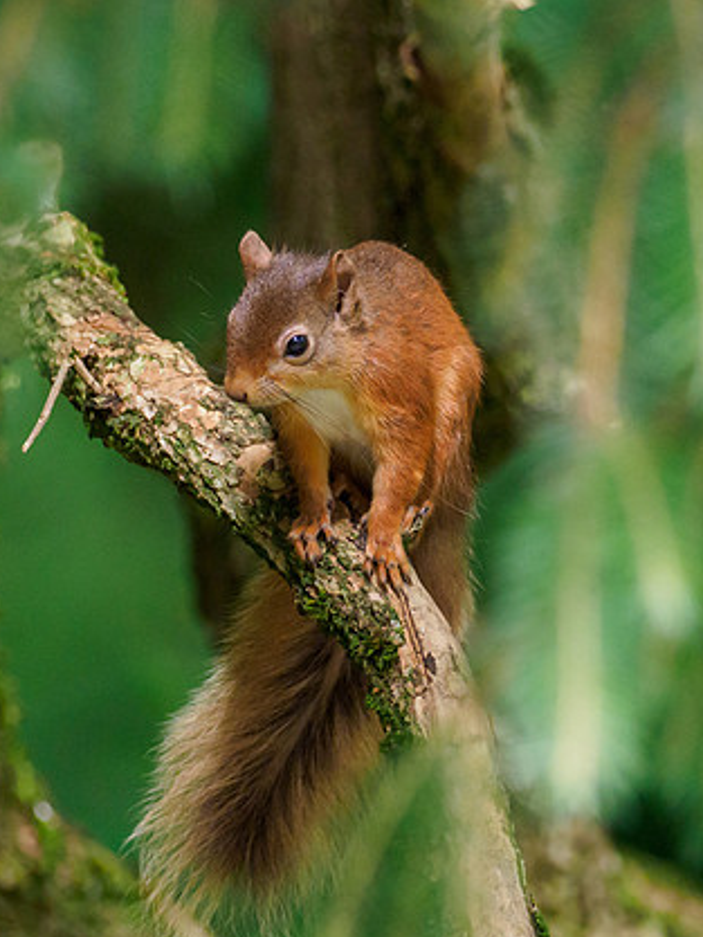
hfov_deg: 1.4
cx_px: 364
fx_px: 29067
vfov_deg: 1.8
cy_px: 424
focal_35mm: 1074
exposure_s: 1/640
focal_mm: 300
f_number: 4
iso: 2000
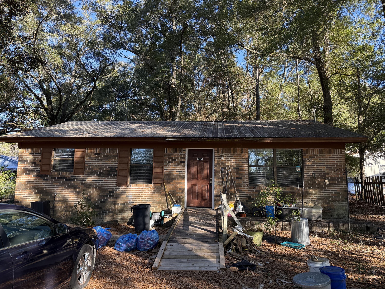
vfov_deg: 56.8
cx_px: 192
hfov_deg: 71.6
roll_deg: -1.2
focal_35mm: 24
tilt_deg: +7.4
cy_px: 144
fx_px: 267
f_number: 1.78
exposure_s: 1/484
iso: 100
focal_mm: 6.76
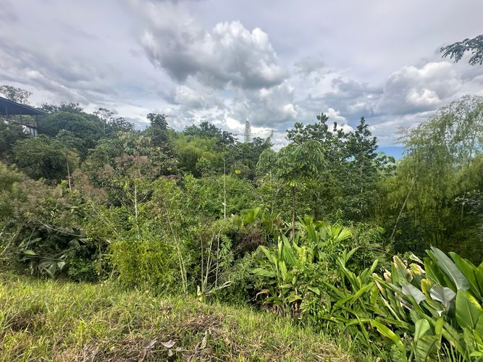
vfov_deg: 85.7
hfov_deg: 102.1
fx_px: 195
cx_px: 242
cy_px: 181
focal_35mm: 14
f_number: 2.2
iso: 40
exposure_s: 1/861
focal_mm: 2.22
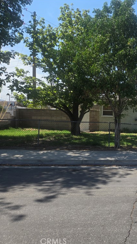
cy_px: 122
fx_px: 219
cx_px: 158
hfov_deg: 30.3
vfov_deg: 58.0
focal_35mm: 34
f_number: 1.8
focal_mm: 5.4
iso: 25
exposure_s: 1/1406
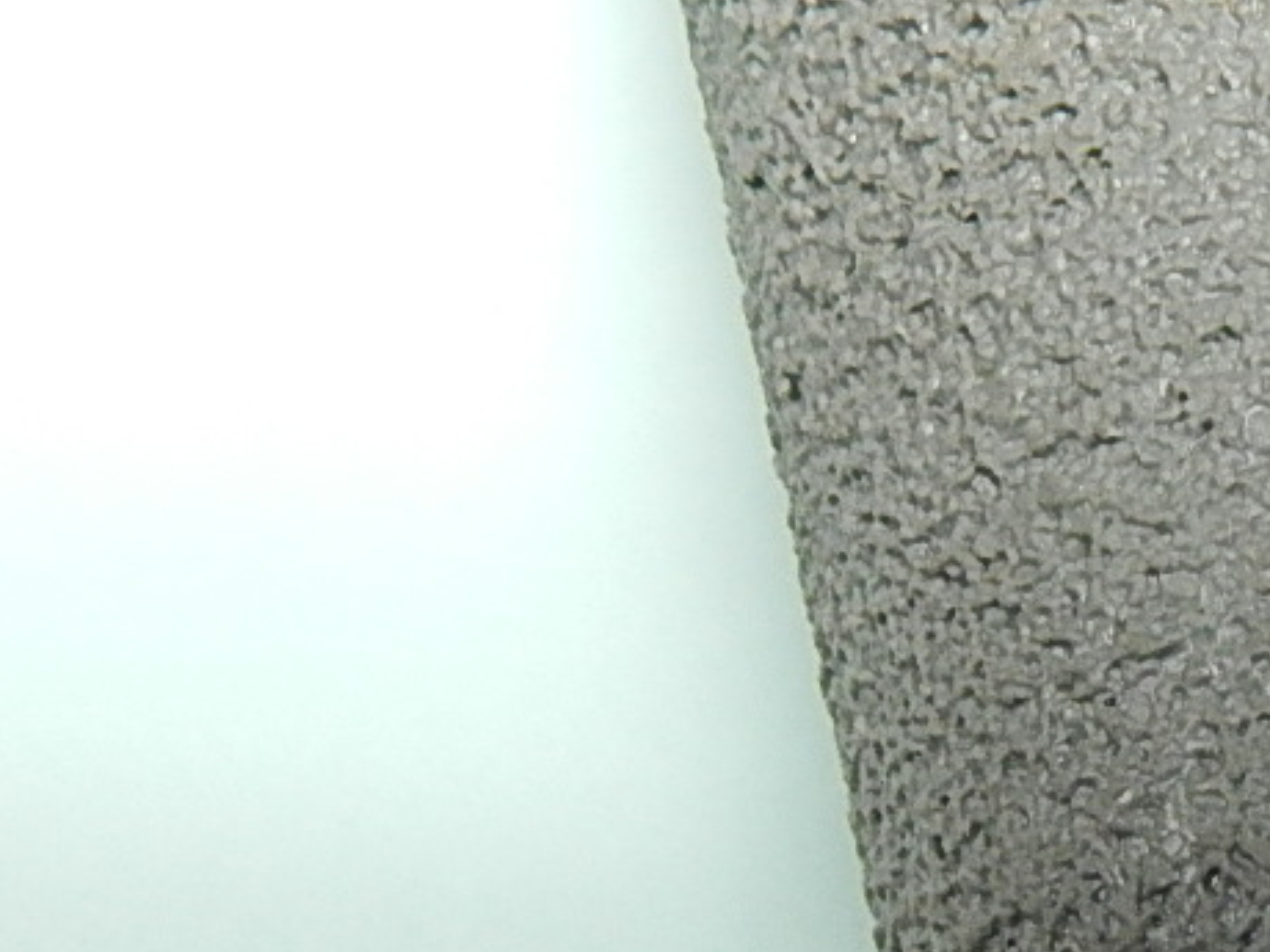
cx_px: 1187
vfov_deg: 18.3
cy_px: 740
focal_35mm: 80
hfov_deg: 23.6
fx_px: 2935
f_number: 3
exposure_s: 1/30
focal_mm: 4
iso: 250
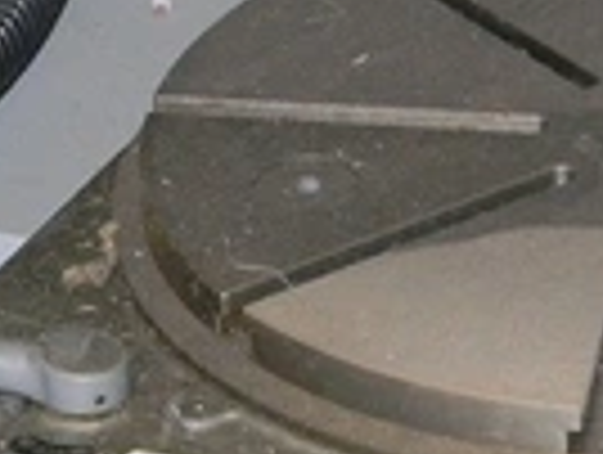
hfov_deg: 6.3
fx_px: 5462
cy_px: 409
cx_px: 513
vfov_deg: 4.8
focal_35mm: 313
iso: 434
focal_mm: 19
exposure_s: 1/30
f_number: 4.7
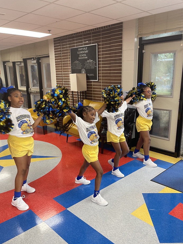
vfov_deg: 63.4
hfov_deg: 49.7
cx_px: 97
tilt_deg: -15.5
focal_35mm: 28
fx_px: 197
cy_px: 130
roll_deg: +0.4
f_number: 1.6
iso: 160
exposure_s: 1/60
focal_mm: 5.1
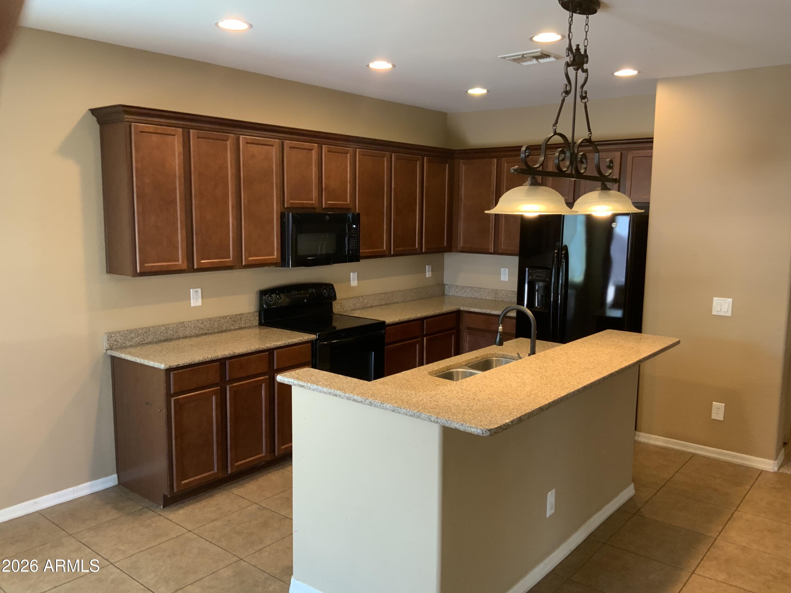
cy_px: 296
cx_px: 396
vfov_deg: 48.2
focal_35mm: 29
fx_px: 663
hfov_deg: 61.7
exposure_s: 1/60
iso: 125
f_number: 1.8
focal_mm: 3
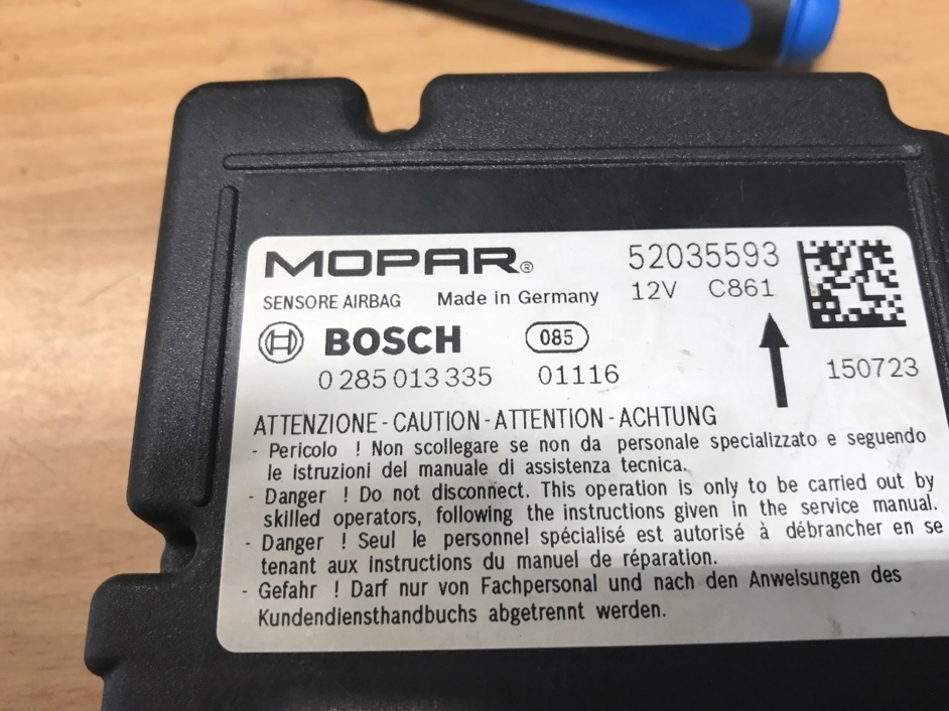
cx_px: 497
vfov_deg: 46.8
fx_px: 822
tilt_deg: -69.3
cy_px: 368
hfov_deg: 59.9
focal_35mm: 30
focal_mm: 3.99
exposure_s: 1/50
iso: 25
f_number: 1.8
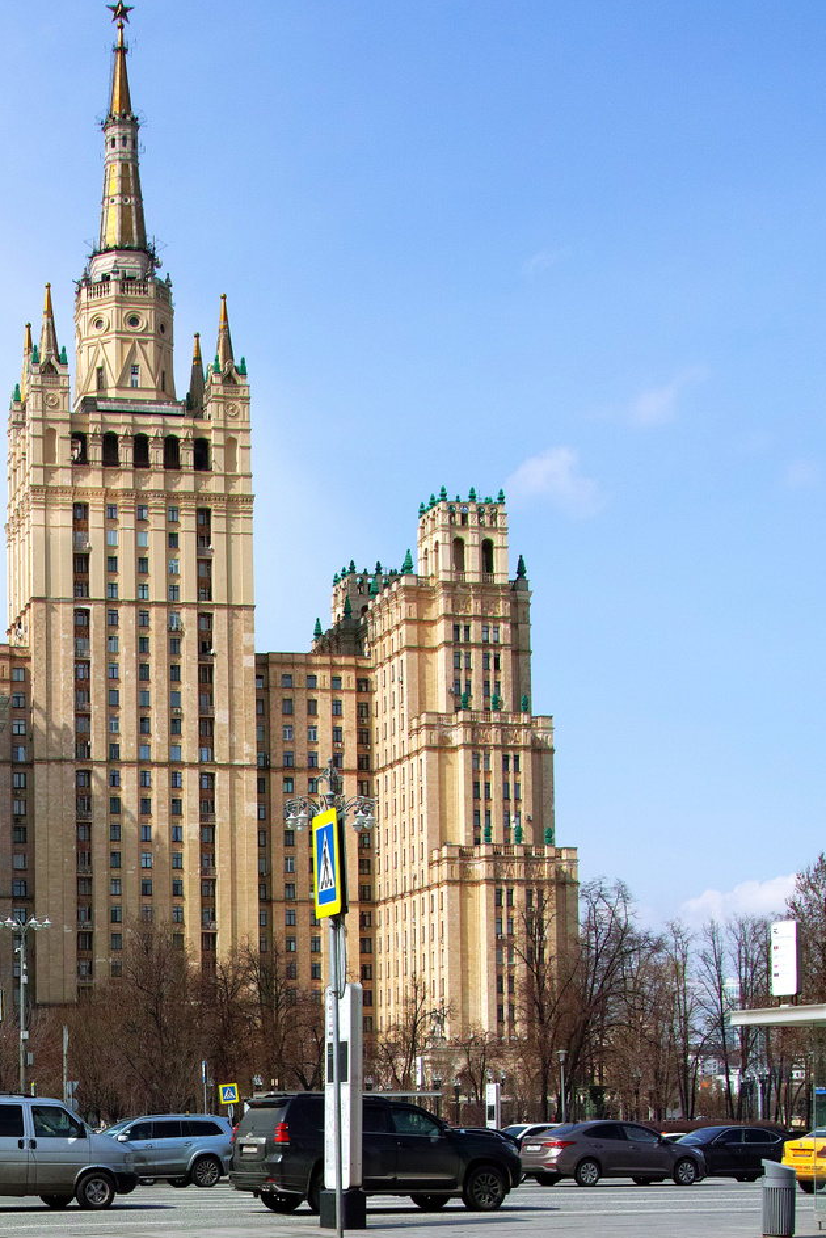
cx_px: 71
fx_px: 2098
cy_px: 1053
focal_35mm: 61
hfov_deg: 21.7
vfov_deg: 31.7
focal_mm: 24
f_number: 8
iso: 100
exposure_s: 1/640
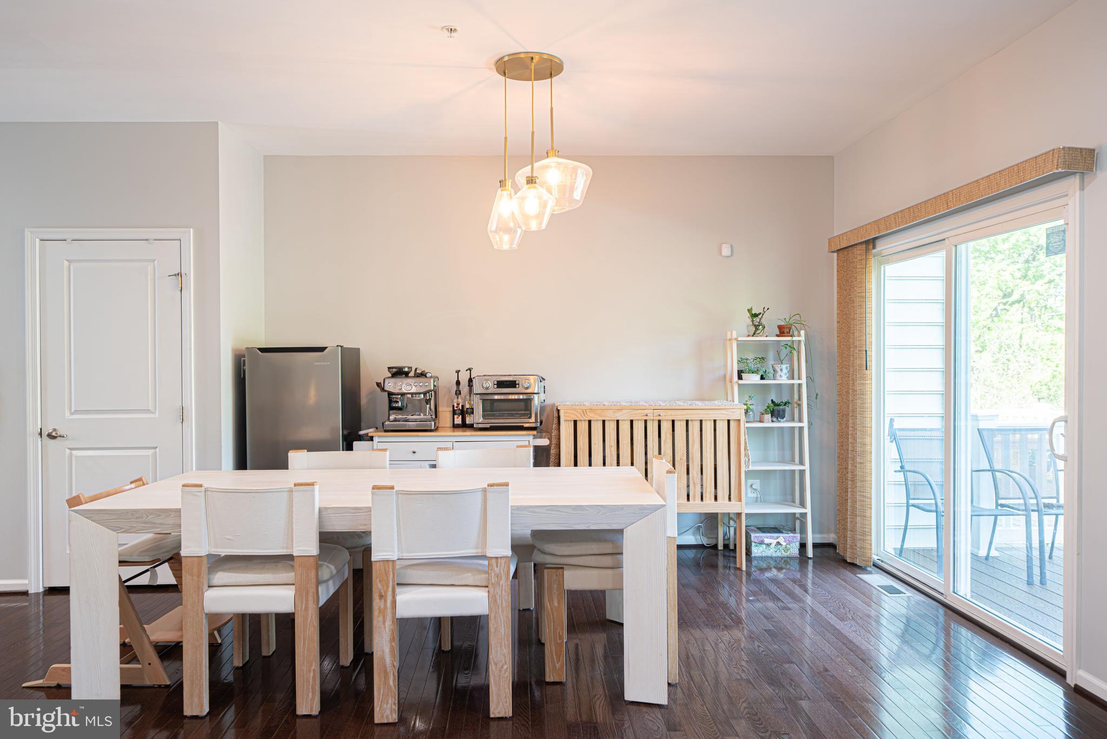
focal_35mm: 23
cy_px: 370
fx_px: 707
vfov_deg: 55.1
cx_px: 554
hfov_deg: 76.1
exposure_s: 1/6
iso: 125
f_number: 7.1
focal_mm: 23
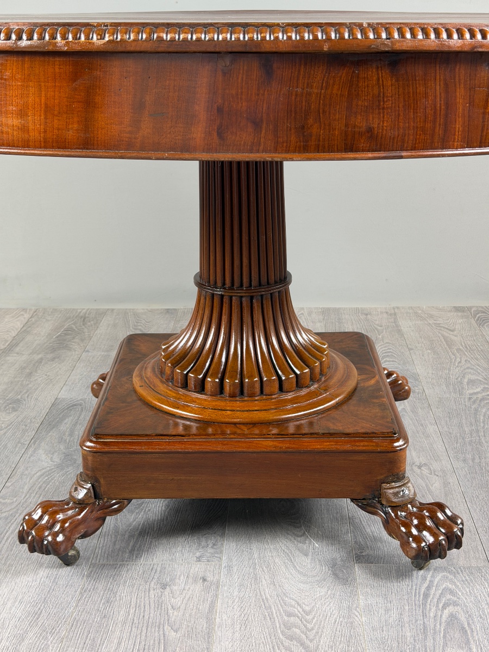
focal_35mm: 48
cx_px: 244
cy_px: 326
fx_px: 904
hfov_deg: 30.3
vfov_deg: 39.7
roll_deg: +0.9
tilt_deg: -19.2
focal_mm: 6.76
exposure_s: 1/50
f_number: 1.78
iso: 160
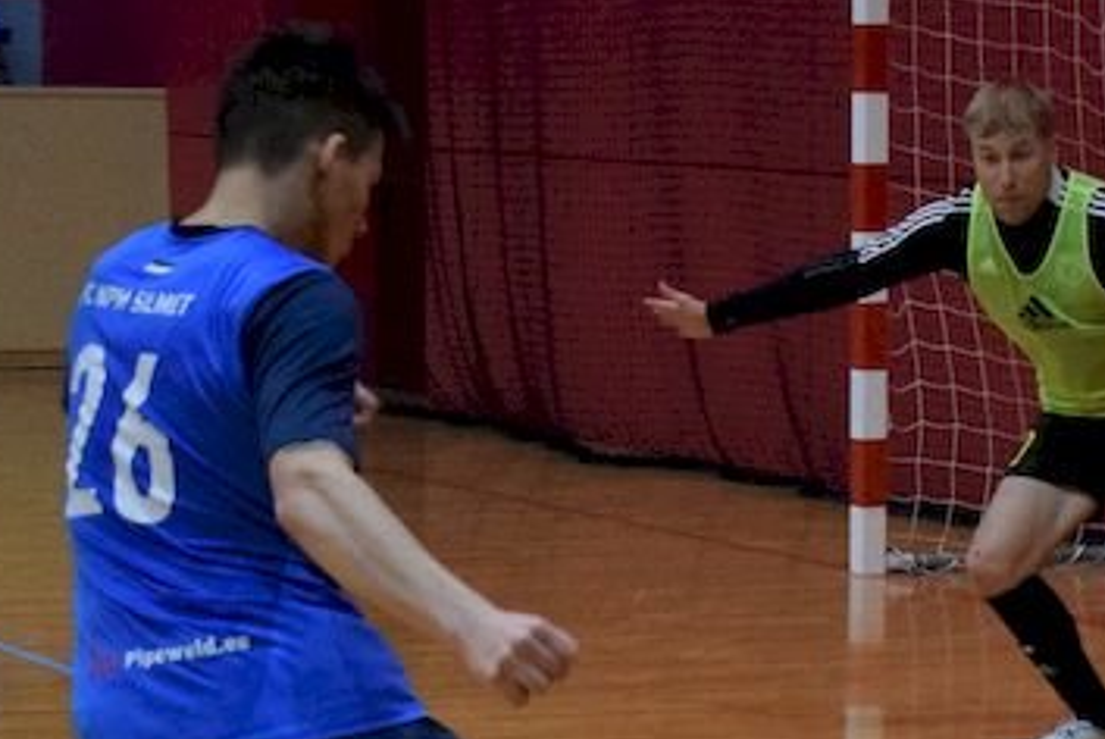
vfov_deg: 8.3
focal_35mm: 163
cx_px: 905
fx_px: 5007
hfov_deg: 12.5
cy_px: 947
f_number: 4.2
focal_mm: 30
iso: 5000
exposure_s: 1/500
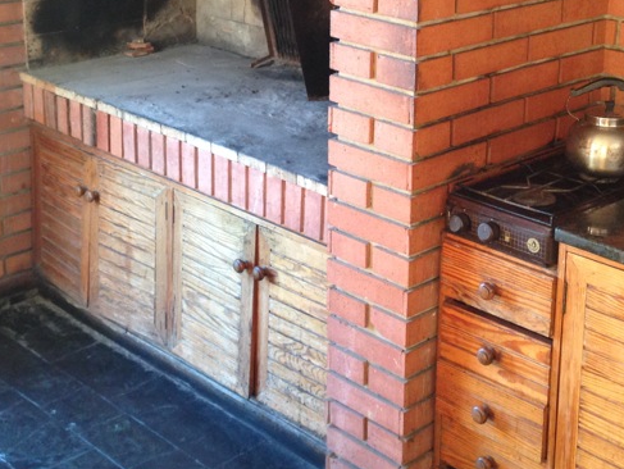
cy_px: 104
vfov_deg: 22.4
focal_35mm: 65
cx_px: 347
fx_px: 1173
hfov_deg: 29.8
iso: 160
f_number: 2.4
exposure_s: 1/20
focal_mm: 4.12
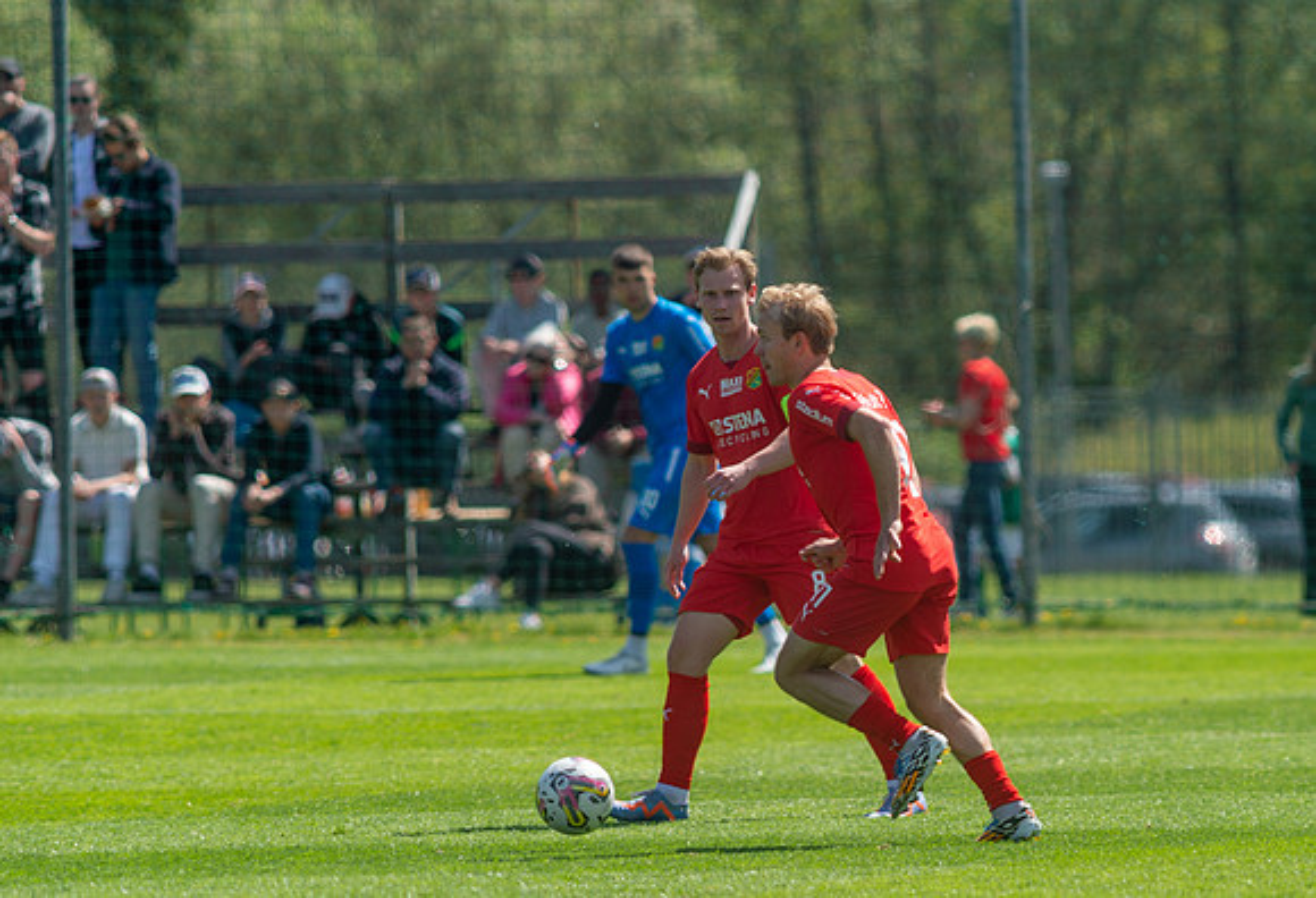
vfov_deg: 2.4
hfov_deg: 3.6
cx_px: 878
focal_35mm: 574
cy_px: 584
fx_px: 21137
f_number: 4
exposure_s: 1/1250
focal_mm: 420
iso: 200
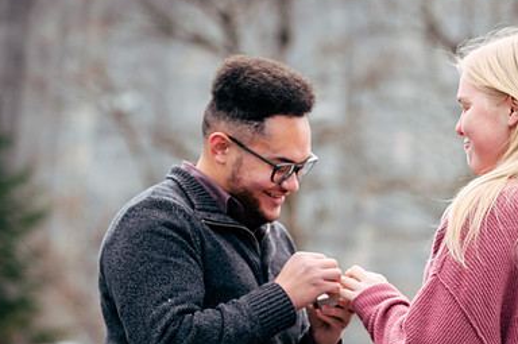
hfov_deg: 10.1
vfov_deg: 6.7
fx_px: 2932
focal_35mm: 204
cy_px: 241
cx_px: 370
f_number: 5
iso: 250
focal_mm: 135
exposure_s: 1/320
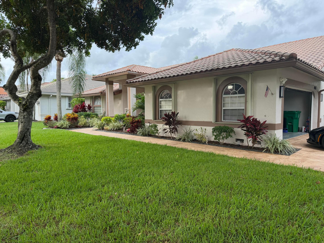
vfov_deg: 56.8
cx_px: 162
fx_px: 225
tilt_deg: -2.9
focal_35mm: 24
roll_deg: +0.6
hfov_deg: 71.6
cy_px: 122
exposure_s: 1/689
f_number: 1.78
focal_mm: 6.76
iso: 100
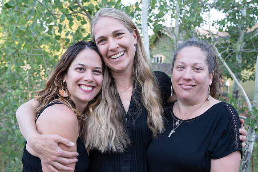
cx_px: 131
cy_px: 134
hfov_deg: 45.1
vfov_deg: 30.3
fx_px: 311
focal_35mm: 43
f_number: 4
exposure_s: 1/160
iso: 320
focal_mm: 25
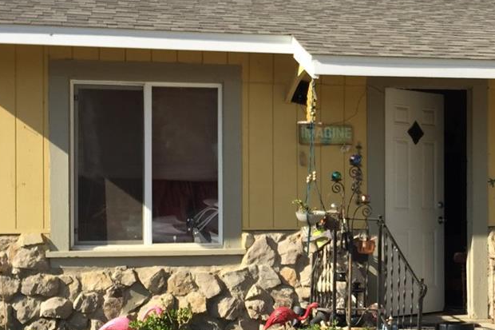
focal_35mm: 73
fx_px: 1003
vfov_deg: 18.6
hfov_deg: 27.3
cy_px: 221
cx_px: 382
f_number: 2.2
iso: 32
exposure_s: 1/1199
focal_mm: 4.15
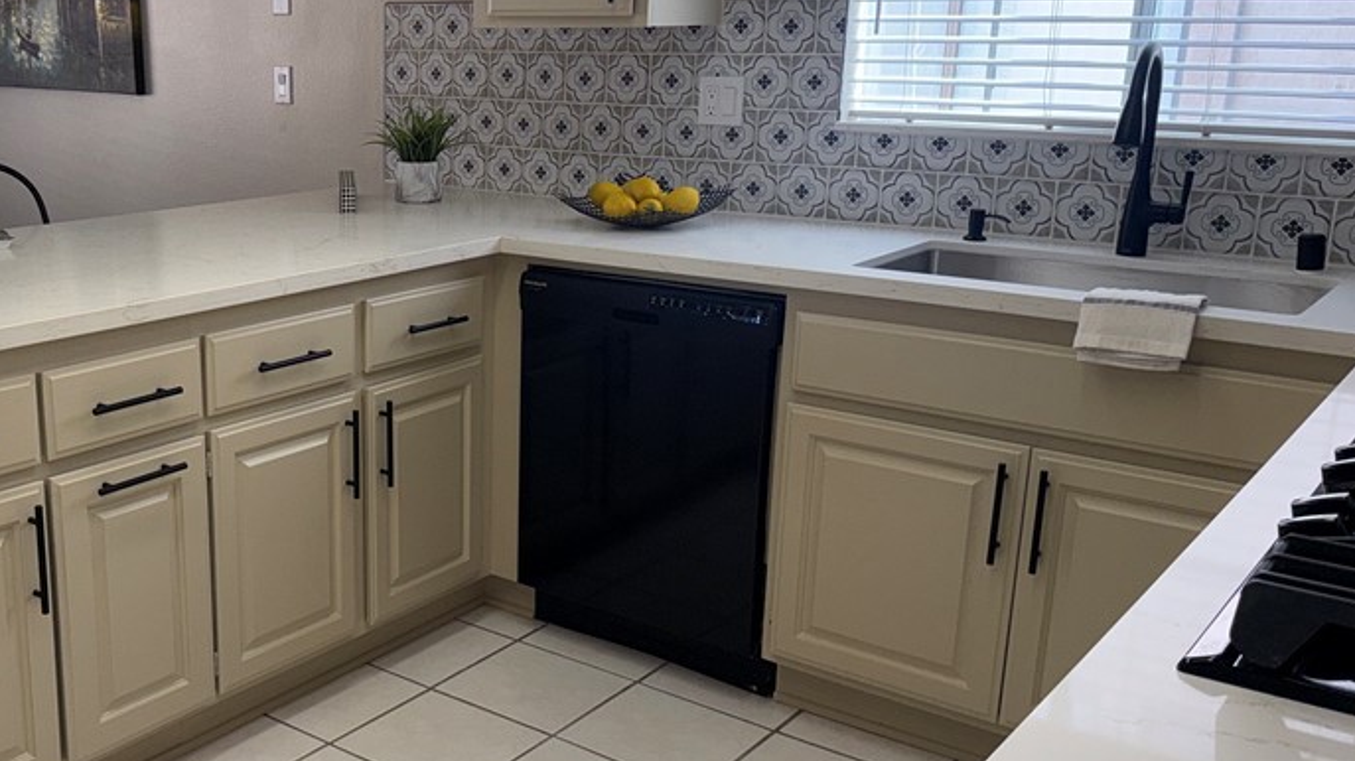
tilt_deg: -15.2
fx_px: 1401
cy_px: 404
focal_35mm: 39
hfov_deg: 50.1
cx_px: 391
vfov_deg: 30.4
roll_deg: -0.2
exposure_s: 1/330
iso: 50
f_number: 1.78
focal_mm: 6.76
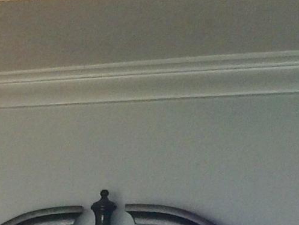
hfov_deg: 10.4
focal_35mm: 175
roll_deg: -1.9
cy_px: 501
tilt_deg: -3.8
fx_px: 1512
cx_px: -308
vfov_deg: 8.0
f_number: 2.2
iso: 50
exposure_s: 1/30
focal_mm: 4.15
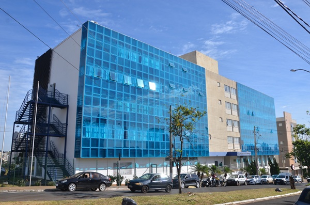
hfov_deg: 67.5
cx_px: 155
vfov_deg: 47.7
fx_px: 232
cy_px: 102
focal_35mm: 27
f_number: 9
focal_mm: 18
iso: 100
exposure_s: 1/320
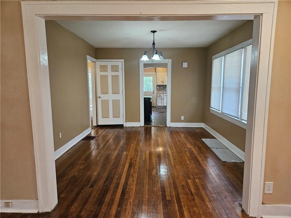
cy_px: 109
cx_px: 146
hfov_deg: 73.9
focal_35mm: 23
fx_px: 193
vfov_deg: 58.9
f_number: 1.8
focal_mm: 5.4
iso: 400
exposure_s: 1/120
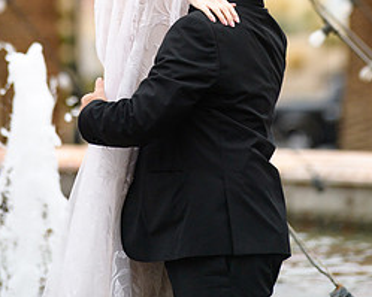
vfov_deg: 4.6
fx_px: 3731
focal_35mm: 339
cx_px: 193
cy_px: -22
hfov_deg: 5.7
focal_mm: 200
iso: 250
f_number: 2.8
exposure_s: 1/3200
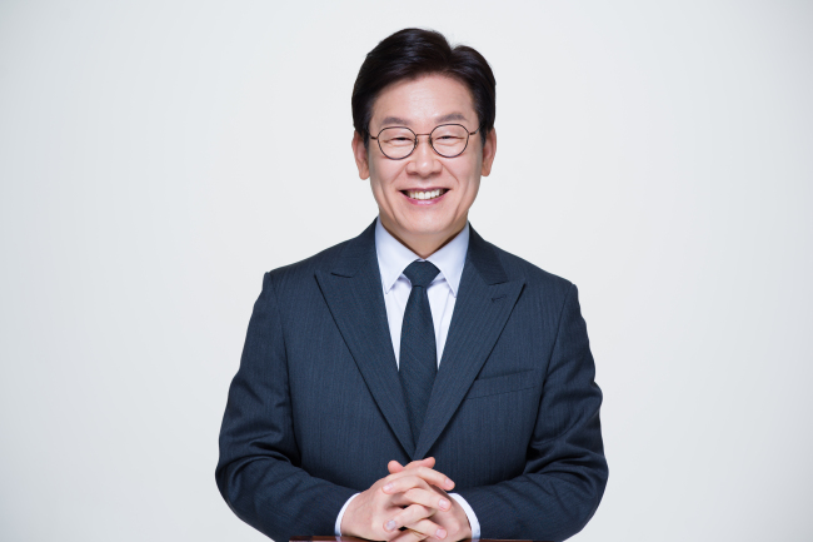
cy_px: 271
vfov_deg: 13.0
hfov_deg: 19.5
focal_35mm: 105
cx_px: 406
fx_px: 2371
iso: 64
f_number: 4
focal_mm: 105
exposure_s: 1/250
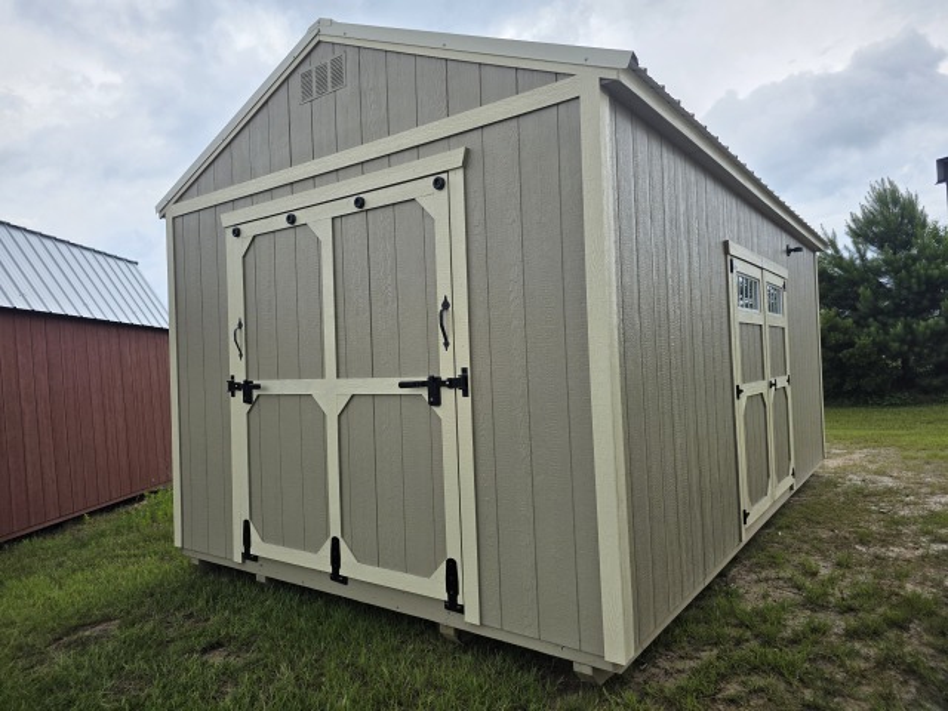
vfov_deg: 58.9
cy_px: 356
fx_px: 630
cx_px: 474
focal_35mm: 23
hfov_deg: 73.9
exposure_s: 1/3891
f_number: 1.7
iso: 80
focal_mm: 6.3
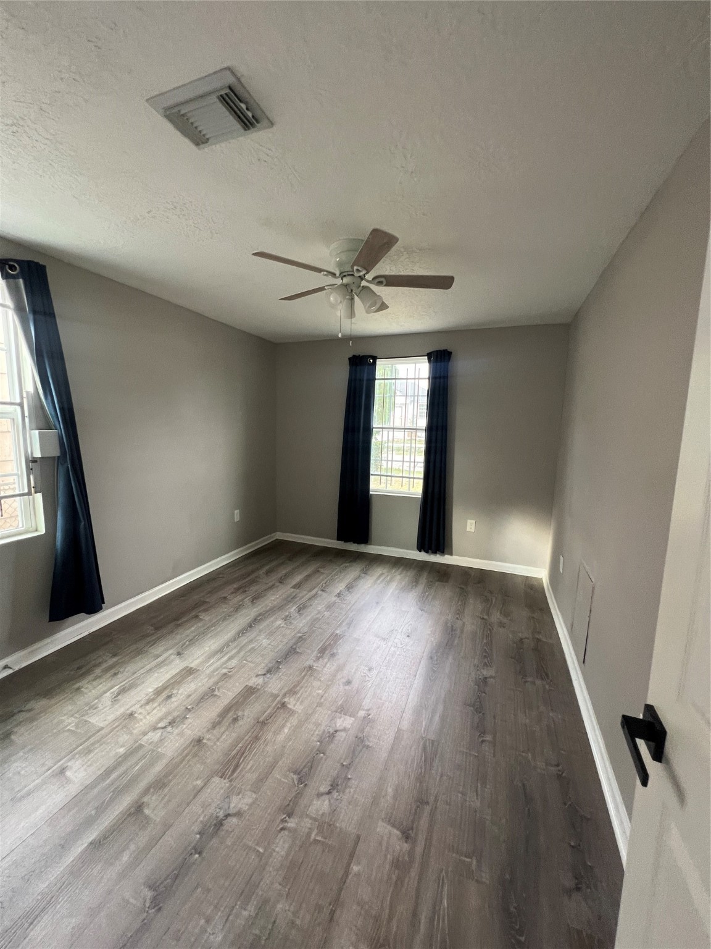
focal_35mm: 13
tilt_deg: -7.4
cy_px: 474
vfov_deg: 106.2
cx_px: 356
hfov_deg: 89.9
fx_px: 356
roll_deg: +0.6
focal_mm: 1.57
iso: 160
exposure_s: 1/60
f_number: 1.8
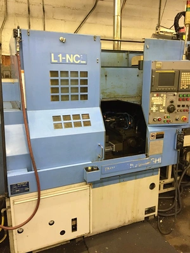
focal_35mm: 29
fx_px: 212
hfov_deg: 48.2
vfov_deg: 61.7
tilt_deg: -10.5
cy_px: 126
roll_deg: -0.7
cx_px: 95
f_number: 2.2
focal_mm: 4.15
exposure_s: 1/30
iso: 125
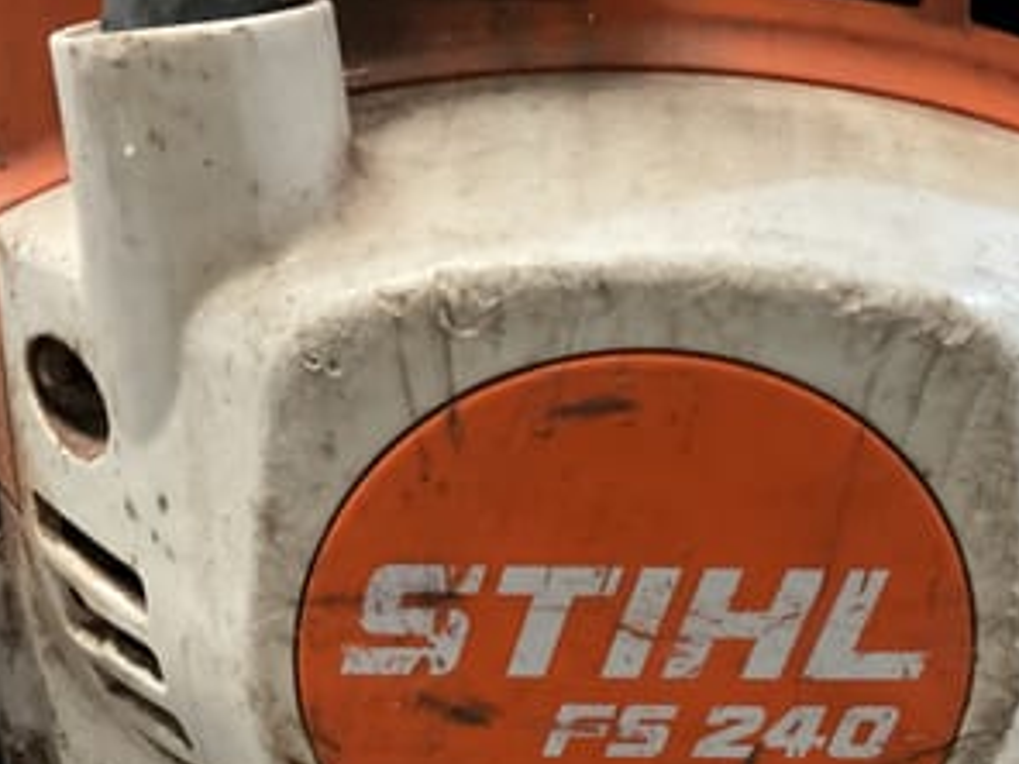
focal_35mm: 49
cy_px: 521
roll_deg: -1.0
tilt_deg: -24.5
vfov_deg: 29.4
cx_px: 568
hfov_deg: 38.9
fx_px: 1442
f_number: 1.8
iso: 320
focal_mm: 3
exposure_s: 1/30
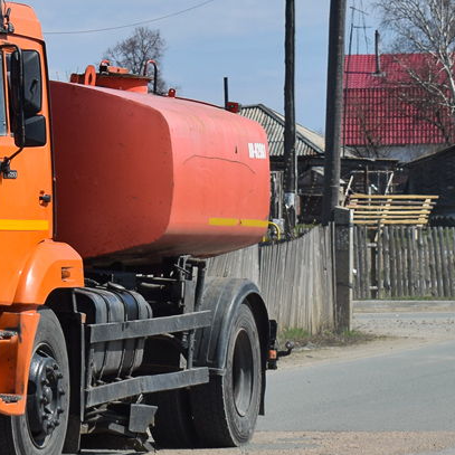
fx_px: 2517
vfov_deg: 10.3
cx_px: -126
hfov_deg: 10.1
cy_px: 125
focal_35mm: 169
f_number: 5.6
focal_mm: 45
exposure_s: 1/800
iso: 100
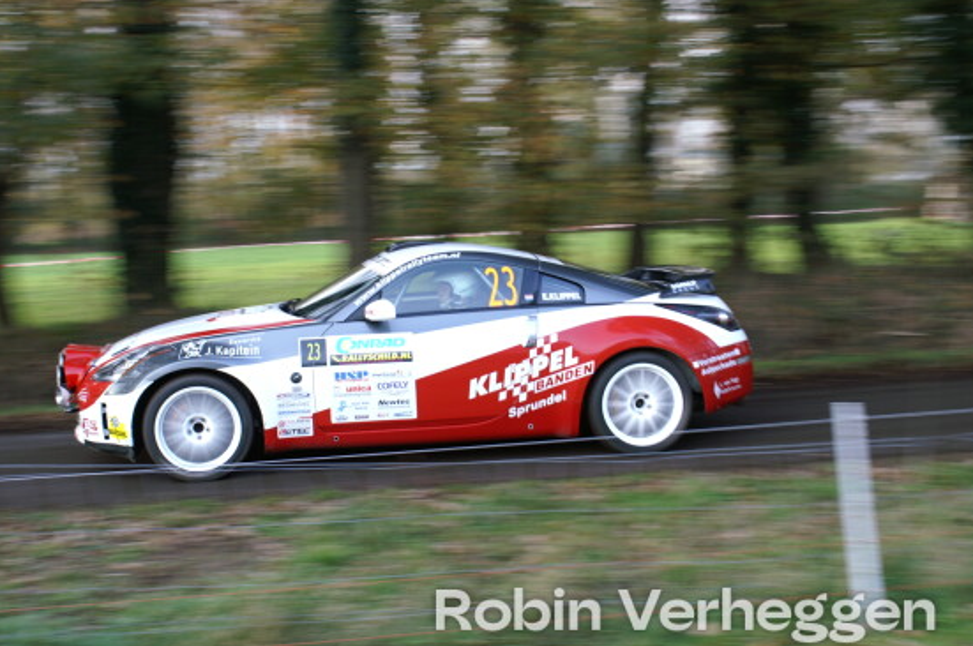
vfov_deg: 27.5
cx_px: 456
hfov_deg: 40.4
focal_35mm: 49
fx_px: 1323
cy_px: 333
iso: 250
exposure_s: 1/60
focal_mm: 30
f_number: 5
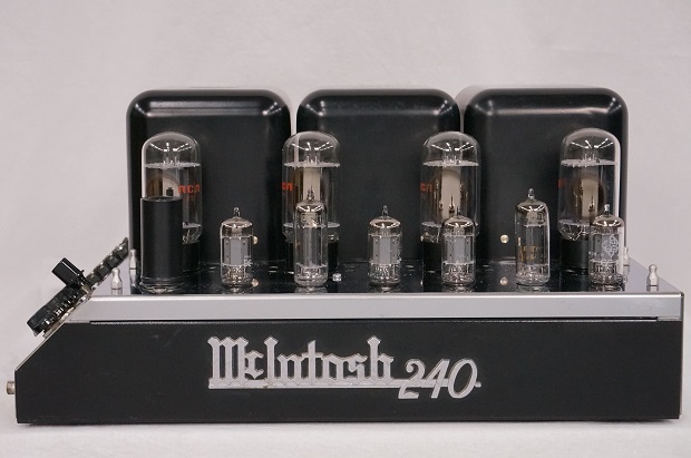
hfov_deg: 31.2
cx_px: 346
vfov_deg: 21.0
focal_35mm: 64
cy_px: 229
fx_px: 1236
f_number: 11
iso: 3200
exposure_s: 1/100
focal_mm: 43
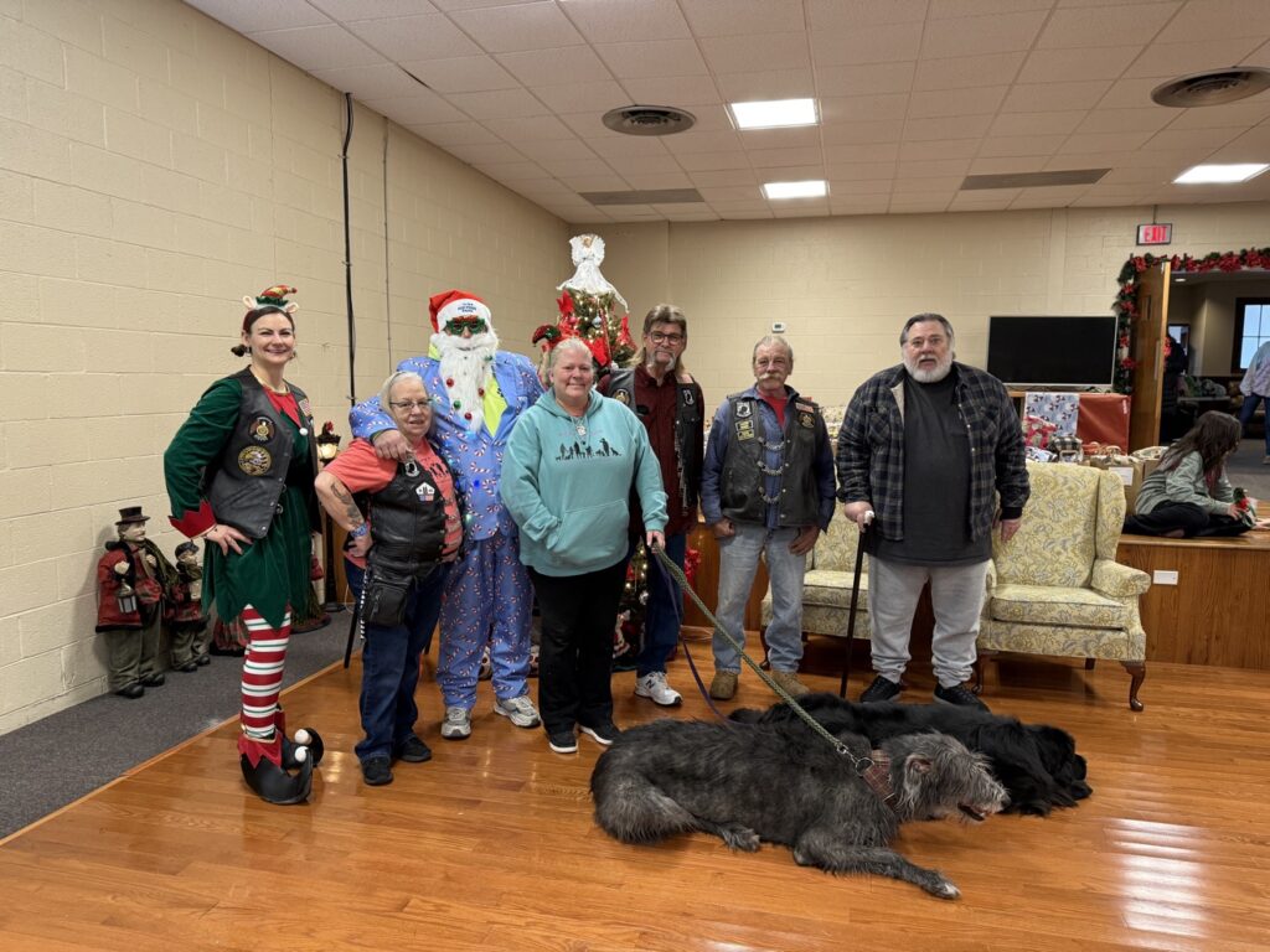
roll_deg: -0.6
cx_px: 635
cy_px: 476
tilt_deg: -5.5
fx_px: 881
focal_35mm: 24
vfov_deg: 56.8
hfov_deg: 71.6
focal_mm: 6.76
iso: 250
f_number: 1.78
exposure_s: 1/60
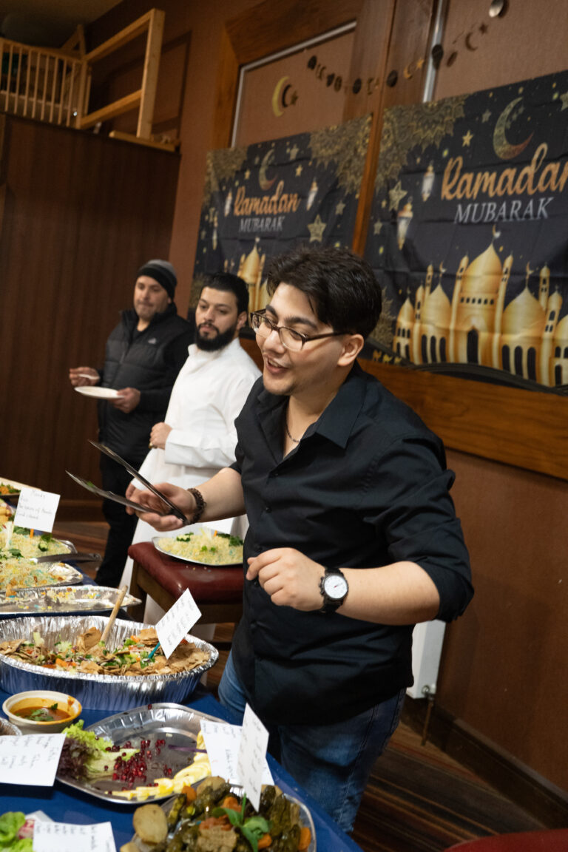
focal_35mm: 38
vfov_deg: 50.7
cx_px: 284
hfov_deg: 35.1
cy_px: 426
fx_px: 899
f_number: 4
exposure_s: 1/40
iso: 4000
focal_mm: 38
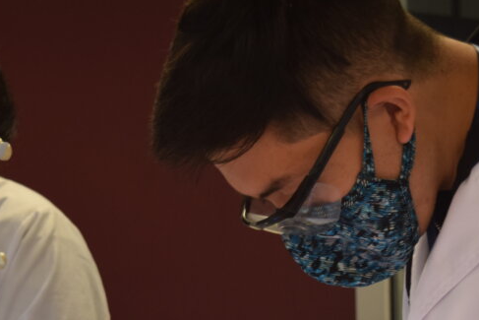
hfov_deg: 15.4
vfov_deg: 10.2
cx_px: 293
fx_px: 1770
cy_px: 385
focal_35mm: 133
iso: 400
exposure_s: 1/20
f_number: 5
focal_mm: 36
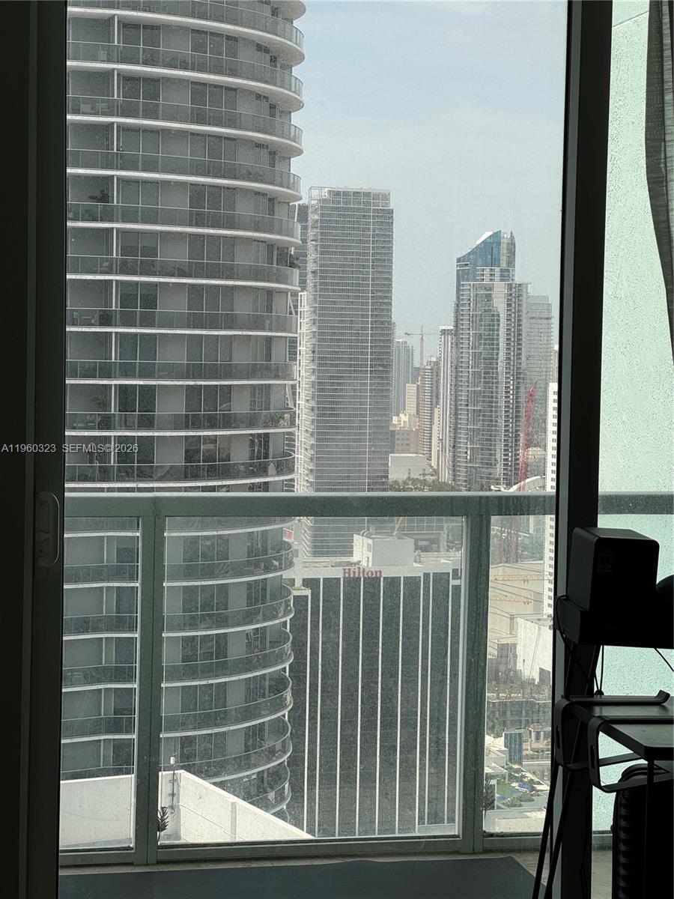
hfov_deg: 19.1
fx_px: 1999
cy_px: 450
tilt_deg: -3.4
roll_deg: +0.0
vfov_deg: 25.3
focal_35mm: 77
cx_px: 337
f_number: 2.8
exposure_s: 1/418
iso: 25
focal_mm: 9
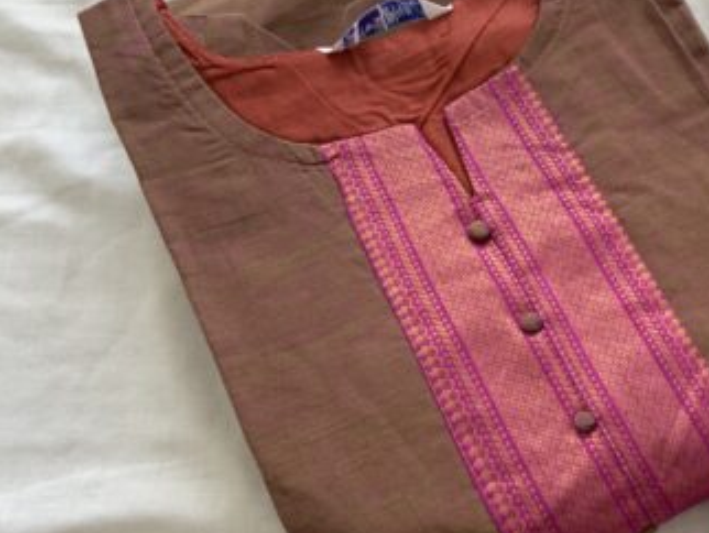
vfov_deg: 27.0
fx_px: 1107
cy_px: 233
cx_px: 621
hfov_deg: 33.8
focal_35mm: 54
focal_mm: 3
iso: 20
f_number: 1.8
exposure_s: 1/122
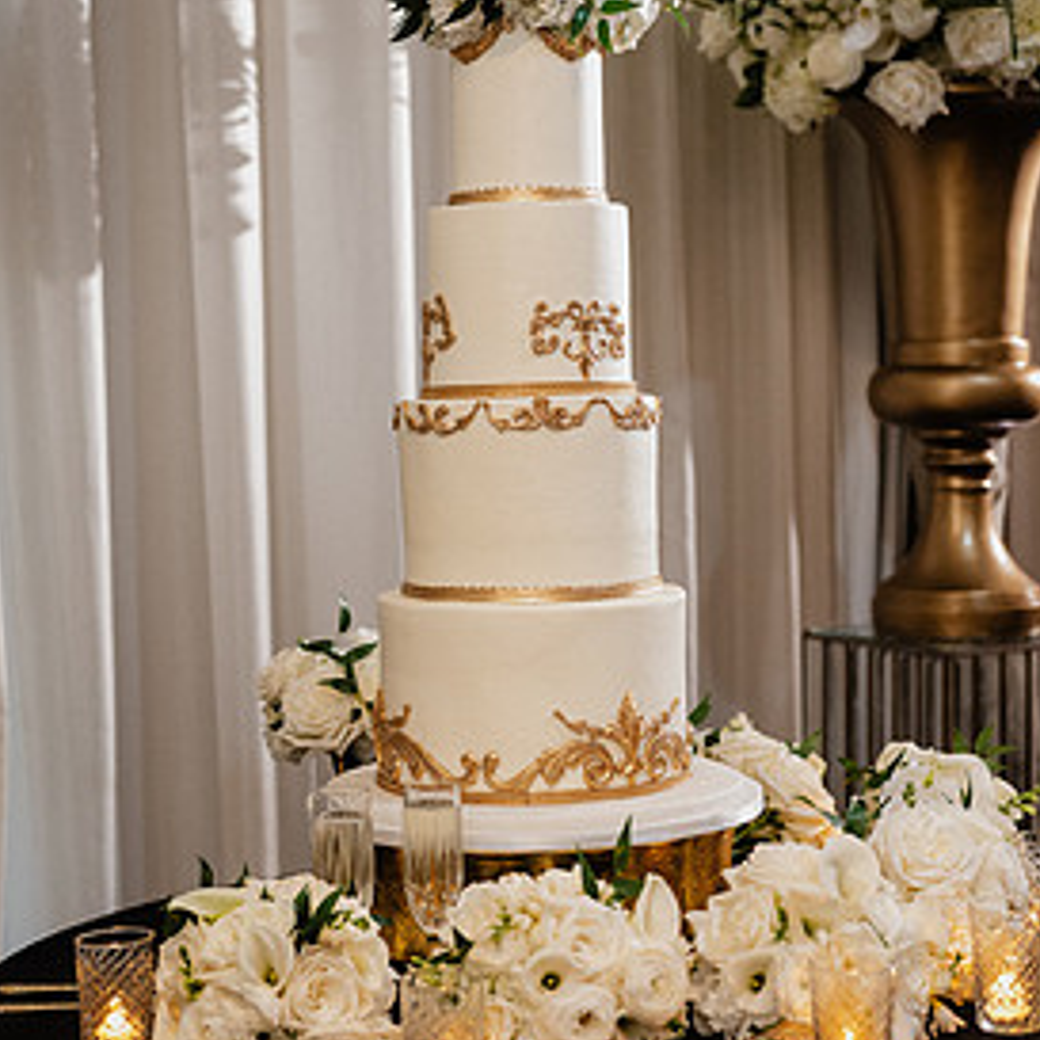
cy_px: 457
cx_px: 503
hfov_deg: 24.7
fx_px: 2379
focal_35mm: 70
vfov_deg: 24.6
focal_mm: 50
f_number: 2.8
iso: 2500
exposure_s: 1/100
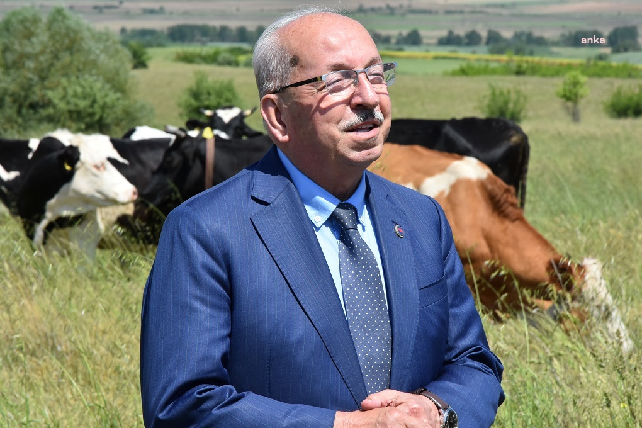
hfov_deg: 13.0
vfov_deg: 8.7
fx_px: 2809
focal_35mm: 158
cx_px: 321
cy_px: 214
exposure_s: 1/640
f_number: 13
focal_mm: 105
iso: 640
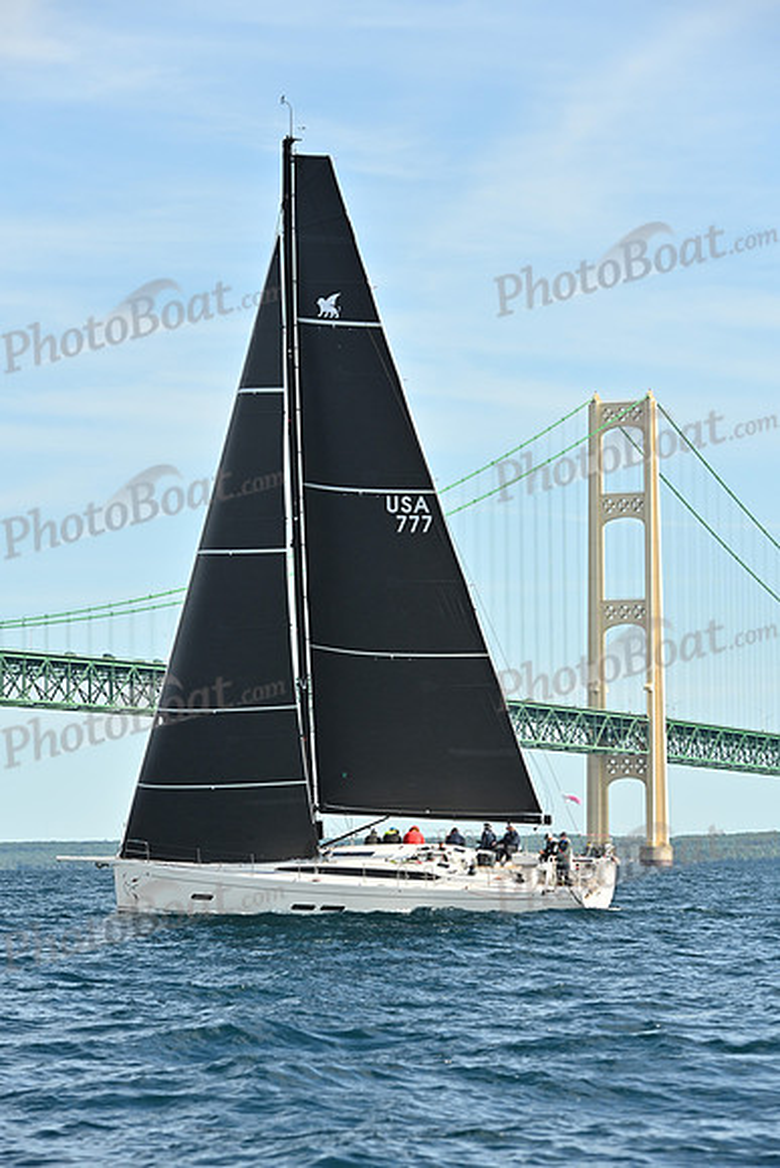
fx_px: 4385
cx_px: 390
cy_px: 584
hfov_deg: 10.2
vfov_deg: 15.2
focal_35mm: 135
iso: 320
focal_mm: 135
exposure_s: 1/1000
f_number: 7.1
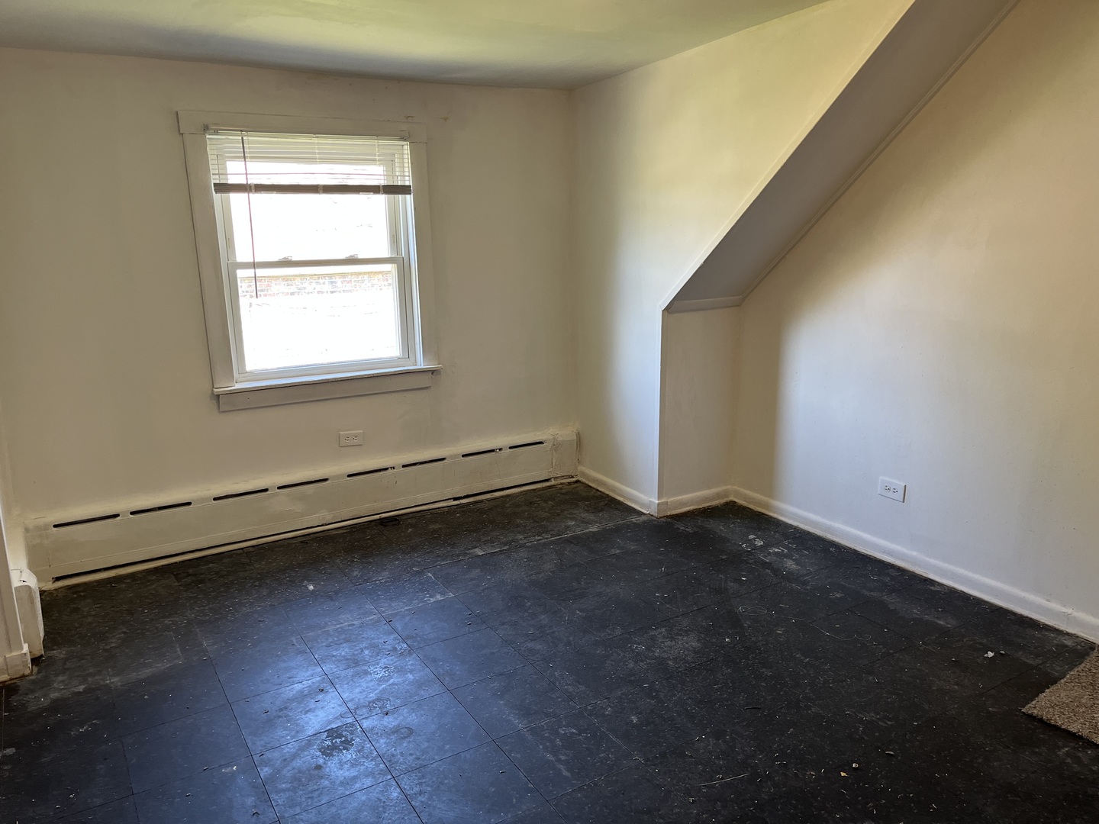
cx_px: 550
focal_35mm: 26
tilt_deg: -13.3
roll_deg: +1.6
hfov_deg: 67.3
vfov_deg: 53.1
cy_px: 412
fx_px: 825
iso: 125
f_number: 1.6
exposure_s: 1/120
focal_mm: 5.1
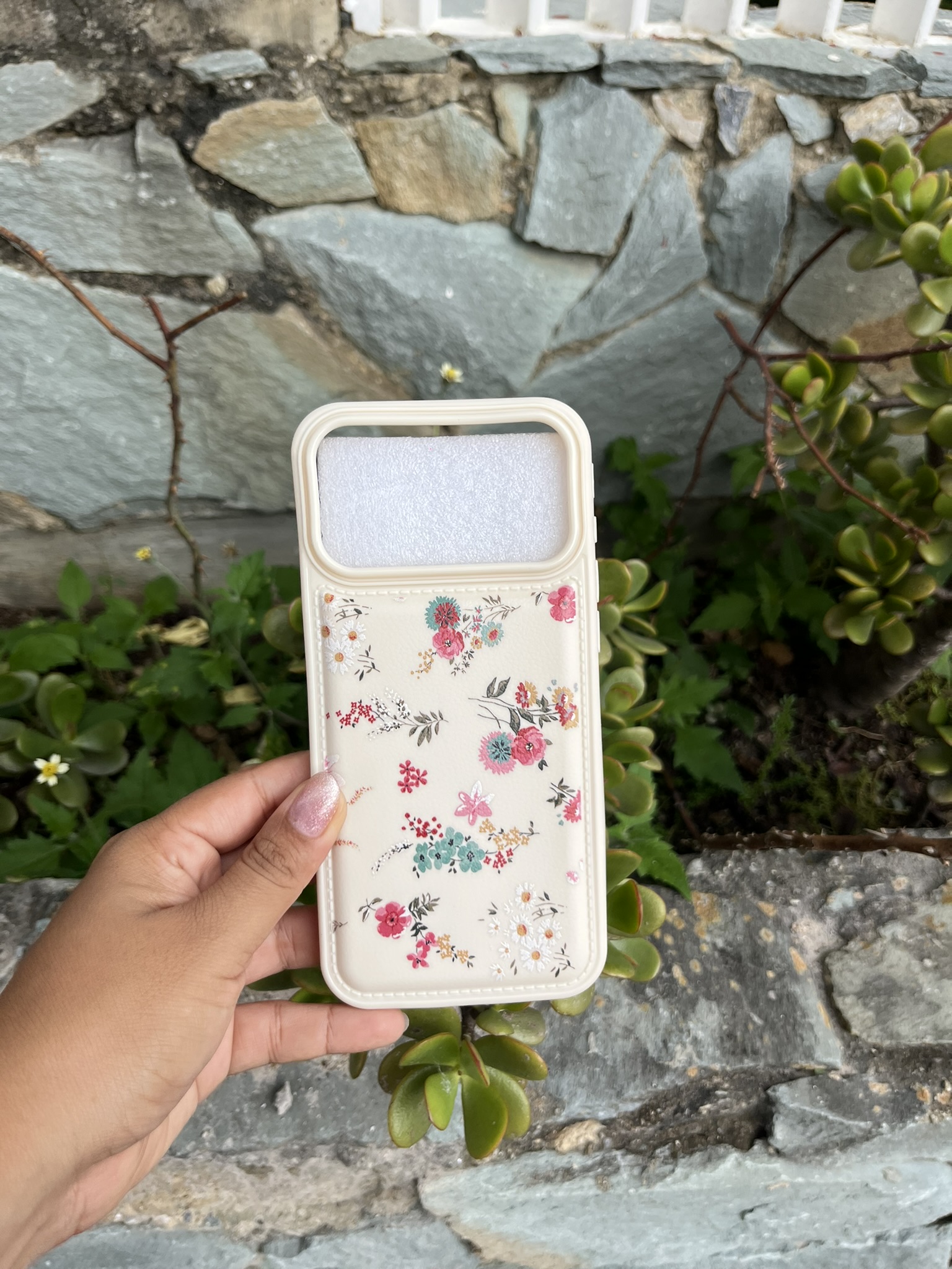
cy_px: 634
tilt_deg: -44.7
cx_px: 476
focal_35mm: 26
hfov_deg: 53.1
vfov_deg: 67.3
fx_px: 953
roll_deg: -2.9
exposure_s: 1/816
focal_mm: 5.1
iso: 50
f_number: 1.6
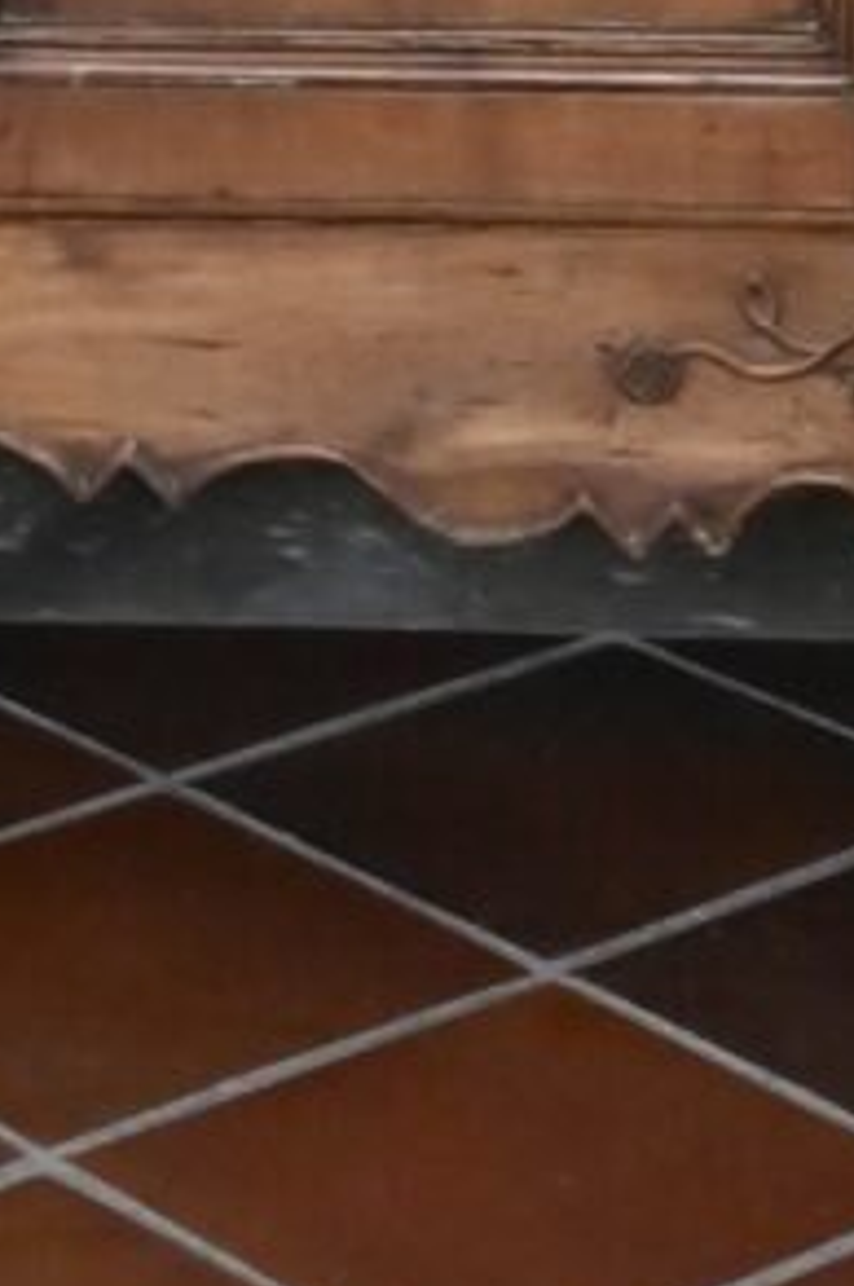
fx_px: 8203
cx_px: 1327
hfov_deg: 5.9
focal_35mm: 230
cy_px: -2457
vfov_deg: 7.8
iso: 2000
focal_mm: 35
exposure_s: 1/200
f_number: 6.3
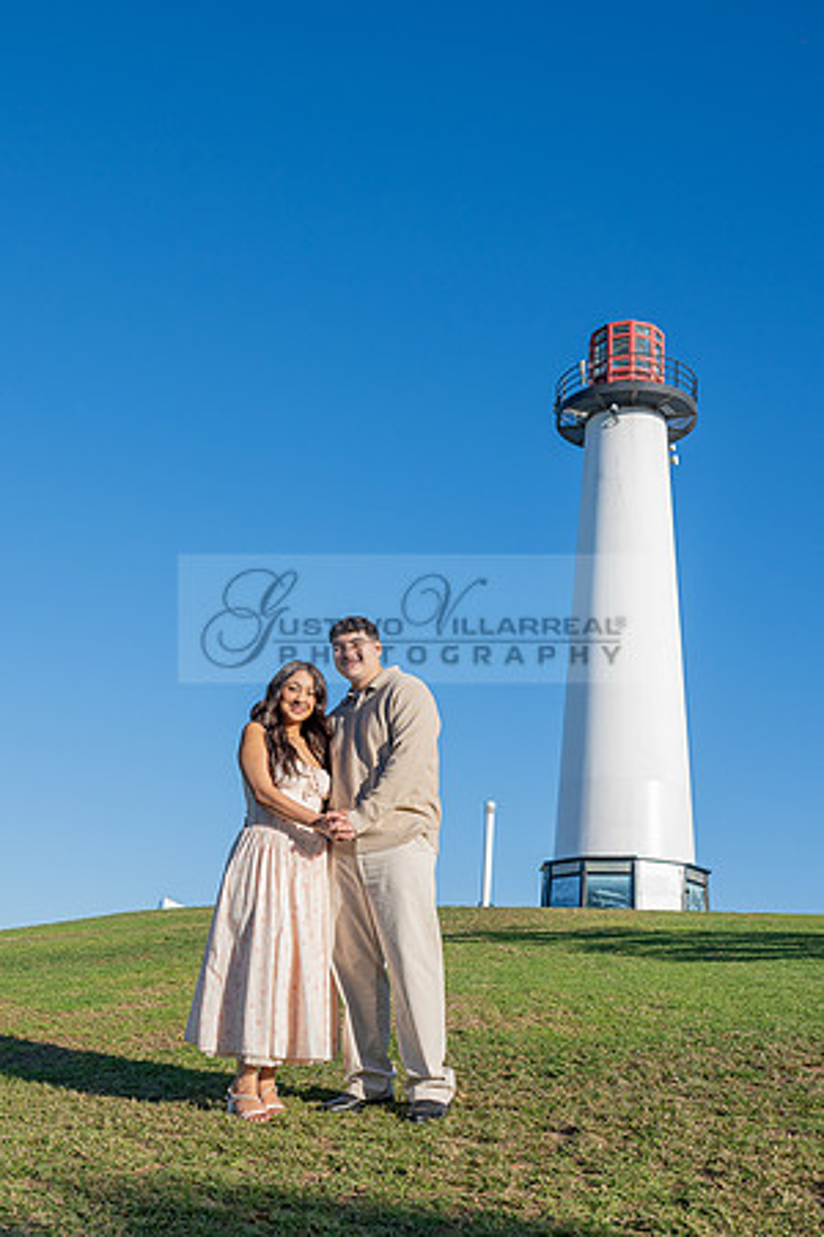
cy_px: 682
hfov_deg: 33.0
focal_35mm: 40
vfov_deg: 48.1
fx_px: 1382
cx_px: 288
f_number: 4
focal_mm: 24
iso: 200
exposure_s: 1/2500
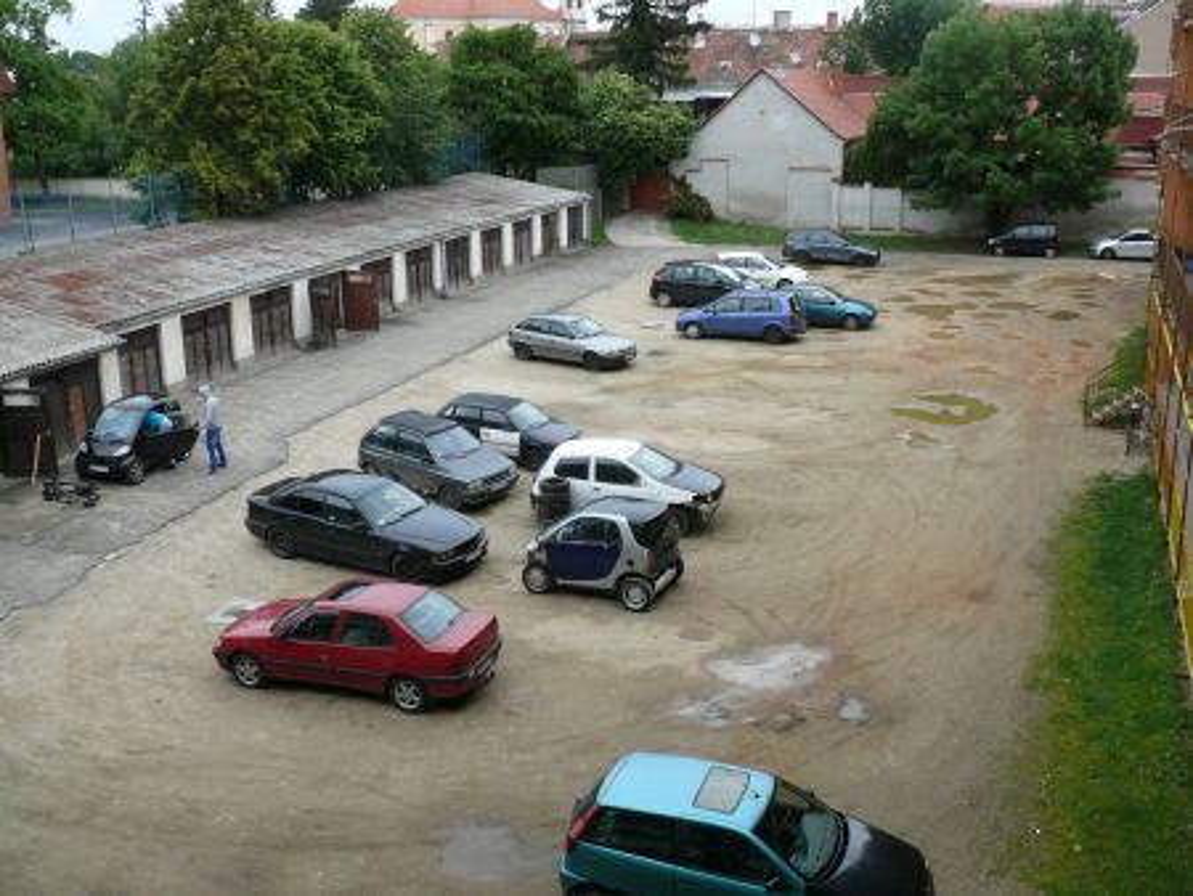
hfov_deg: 52.6
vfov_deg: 40.7
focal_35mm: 35
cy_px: 448
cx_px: 596
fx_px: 1207
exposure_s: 1/250
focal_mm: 7.4
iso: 100
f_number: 4
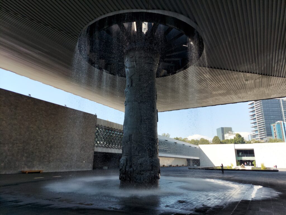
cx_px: 143
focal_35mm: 24
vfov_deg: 56.8
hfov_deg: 71.6
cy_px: 108
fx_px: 198
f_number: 1.8
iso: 40
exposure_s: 1/746
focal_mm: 5.23
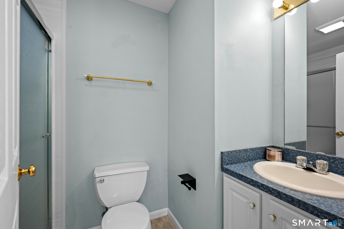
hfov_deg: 98.5
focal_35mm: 16
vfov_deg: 75.5
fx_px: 148
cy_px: 114
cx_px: 172
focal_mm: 15.5
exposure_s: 1/4
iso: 400
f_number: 9
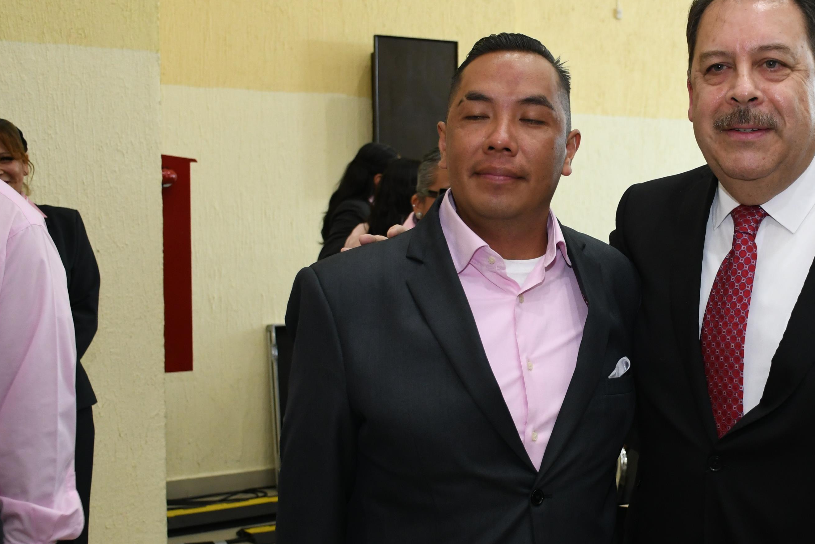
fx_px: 1290
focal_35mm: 57
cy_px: 294
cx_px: 607
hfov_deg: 34.4
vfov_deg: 23.8
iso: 1250
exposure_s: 1/100
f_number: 3.8
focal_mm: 24
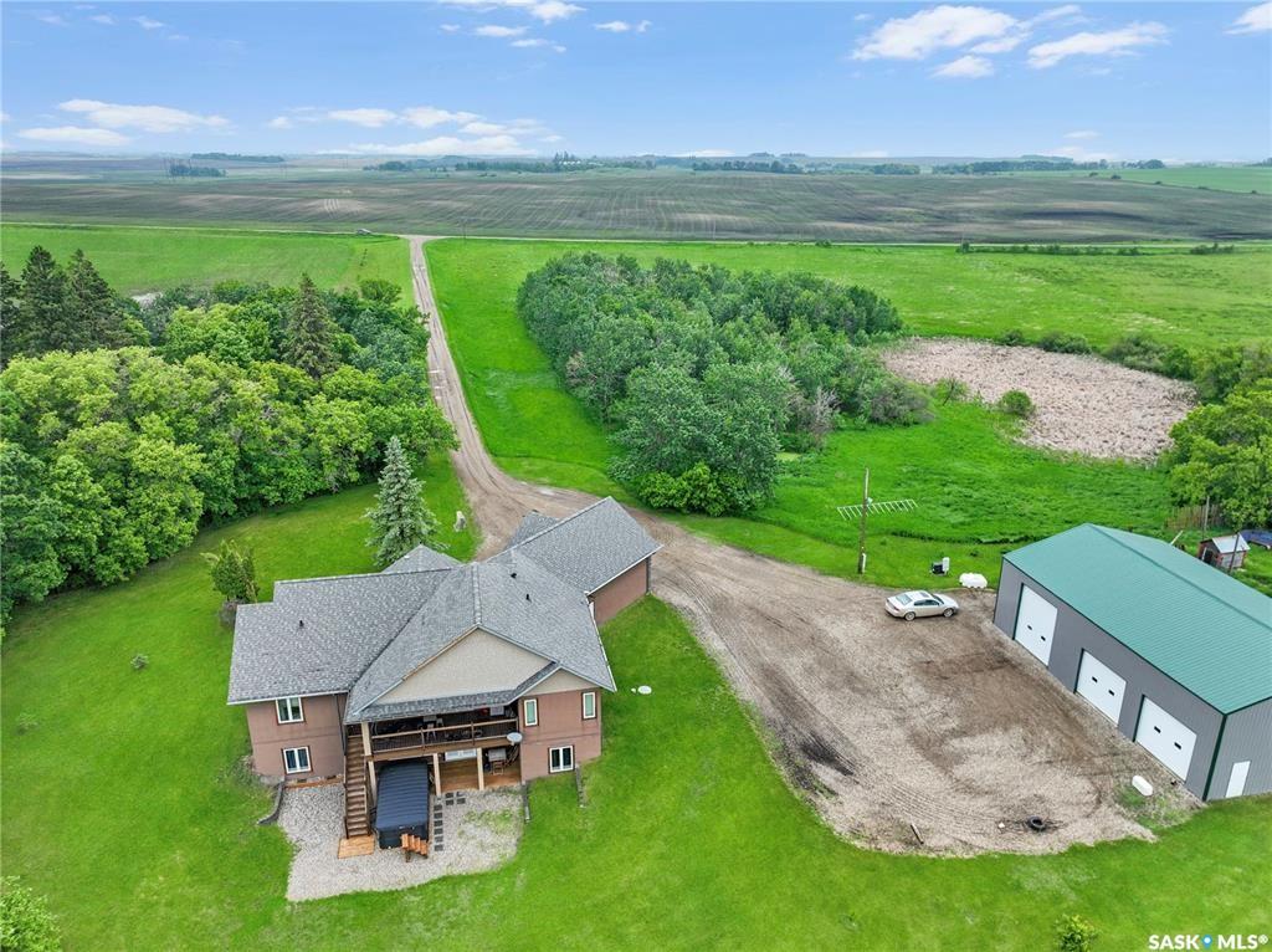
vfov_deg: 56.7
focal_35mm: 24
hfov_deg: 71.6
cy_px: 476
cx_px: 636
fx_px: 881
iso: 120
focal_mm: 12.29
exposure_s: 1/500
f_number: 2.8
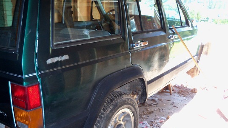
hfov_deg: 51.6
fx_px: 236
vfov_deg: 30.2
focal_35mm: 39
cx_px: 116
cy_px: 85
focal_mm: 6.2
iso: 200
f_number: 3.5
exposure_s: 1/30
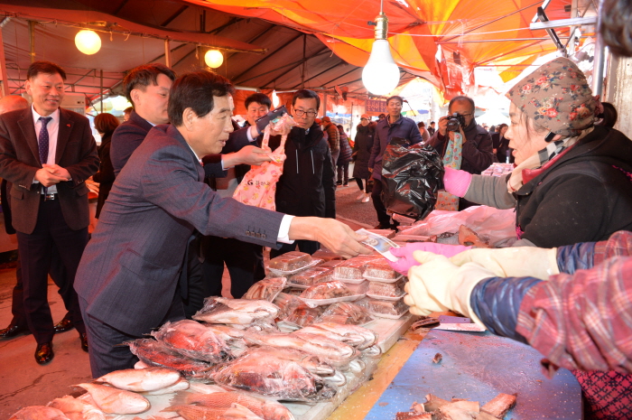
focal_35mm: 24
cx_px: 316
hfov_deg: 73.8
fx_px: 421
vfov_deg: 53.0
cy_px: 210
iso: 800
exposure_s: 1/125
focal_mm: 24
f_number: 6.3
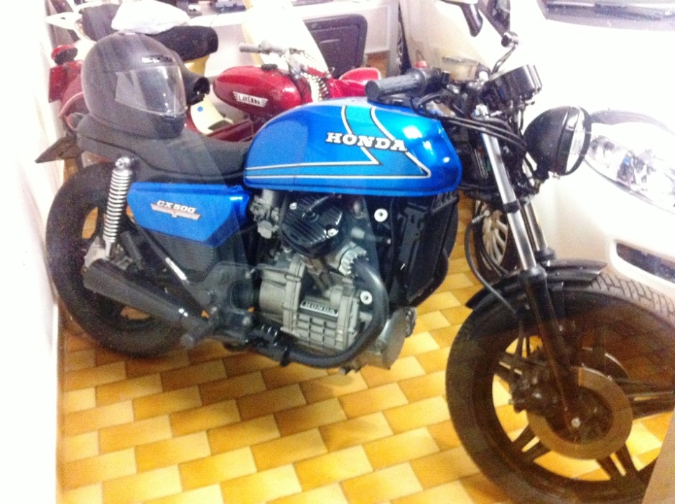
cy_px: 252
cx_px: 338
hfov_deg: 52.7
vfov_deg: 40.6
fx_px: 681
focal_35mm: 35
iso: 800
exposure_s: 1/15
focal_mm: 3.85
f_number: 2.8
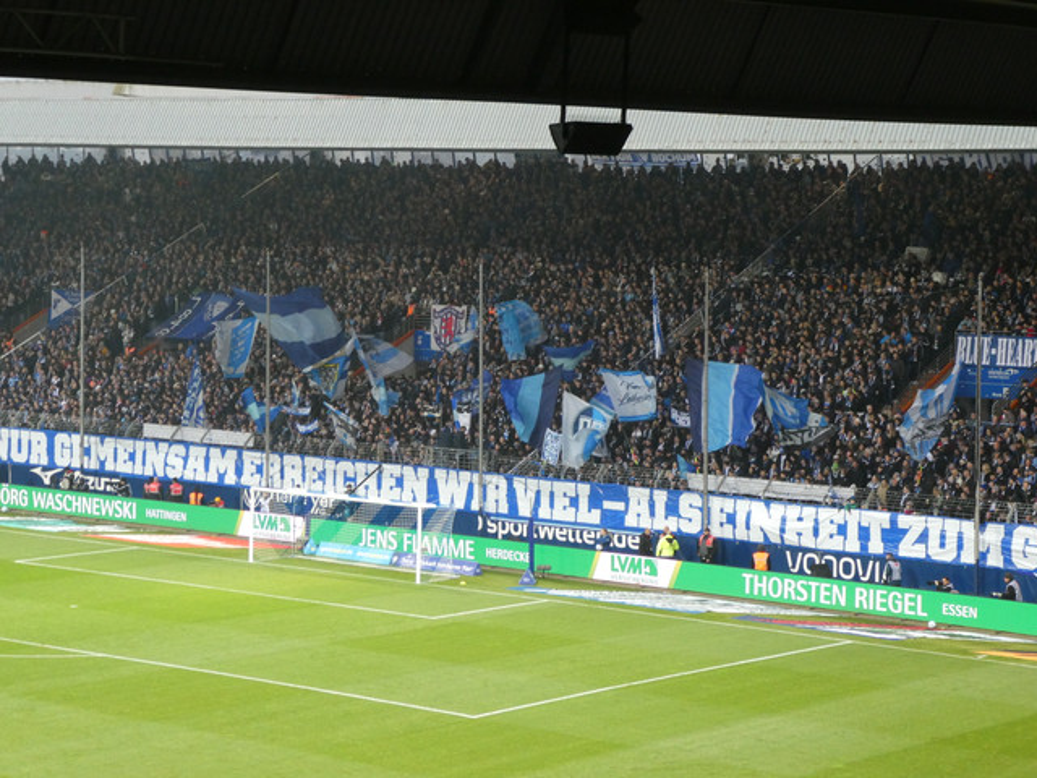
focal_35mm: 90
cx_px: 518
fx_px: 2696
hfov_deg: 21.8
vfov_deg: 16.4
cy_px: 389
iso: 500
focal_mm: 16.1
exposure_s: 1/80
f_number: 4.9
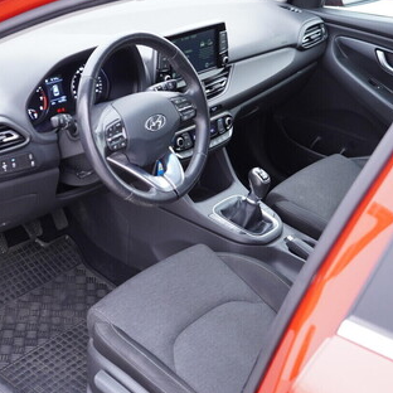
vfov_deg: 31.6
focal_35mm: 54
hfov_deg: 31.5
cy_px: 203
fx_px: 694
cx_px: 140
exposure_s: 1/40
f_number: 2.8
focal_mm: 24
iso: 320
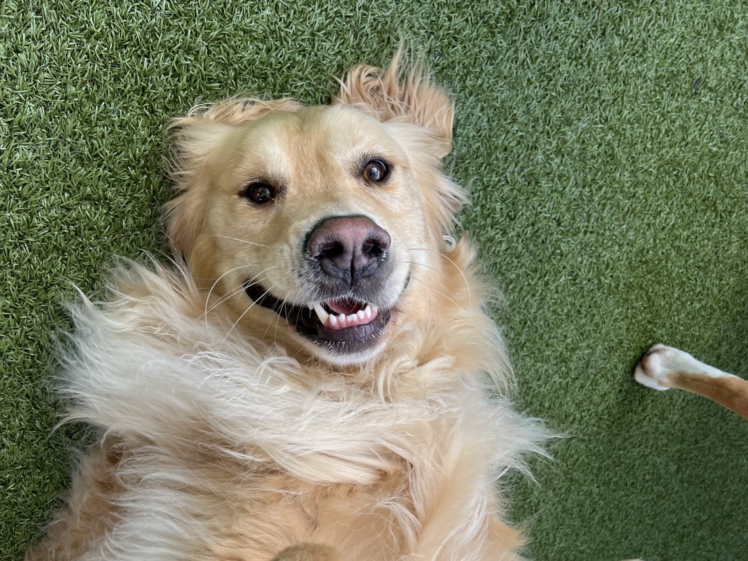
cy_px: 443
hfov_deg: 52.6
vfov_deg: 39.2
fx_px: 756
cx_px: 377
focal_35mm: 35
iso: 50
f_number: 1.5
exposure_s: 1/567
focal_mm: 5.7
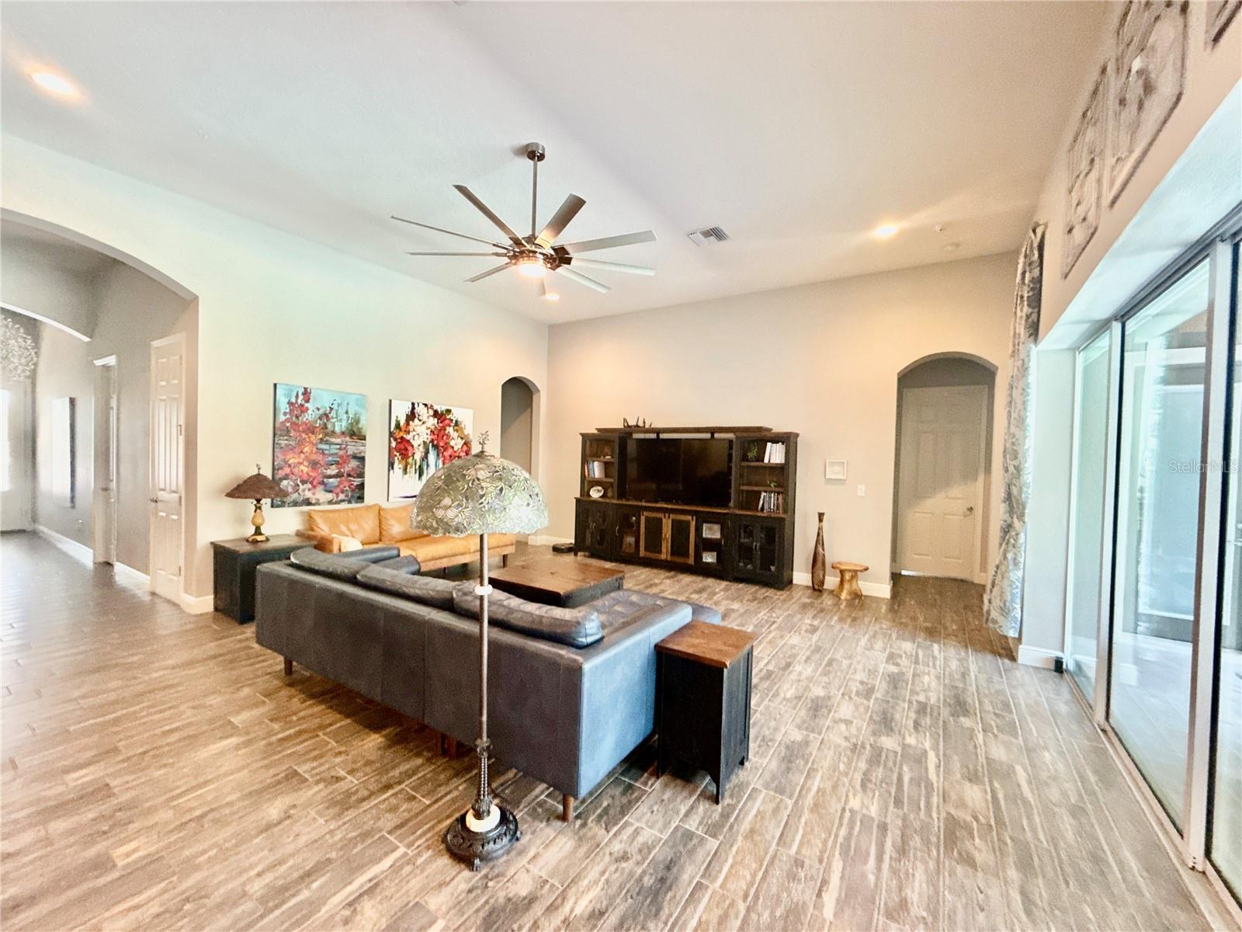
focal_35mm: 14
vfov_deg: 85.7
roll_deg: -1.8
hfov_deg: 102.1
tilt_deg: -1.6
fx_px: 502
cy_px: 466
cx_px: 621
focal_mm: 2.22
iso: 500
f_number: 2.2
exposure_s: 1/60
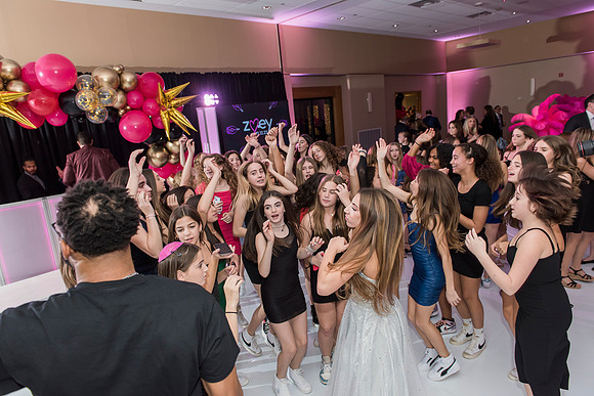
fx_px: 396
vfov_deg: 53.2
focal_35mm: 24
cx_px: 297
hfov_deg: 73.7
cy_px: 198
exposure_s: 1/100
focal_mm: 24
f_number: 4
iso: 1250
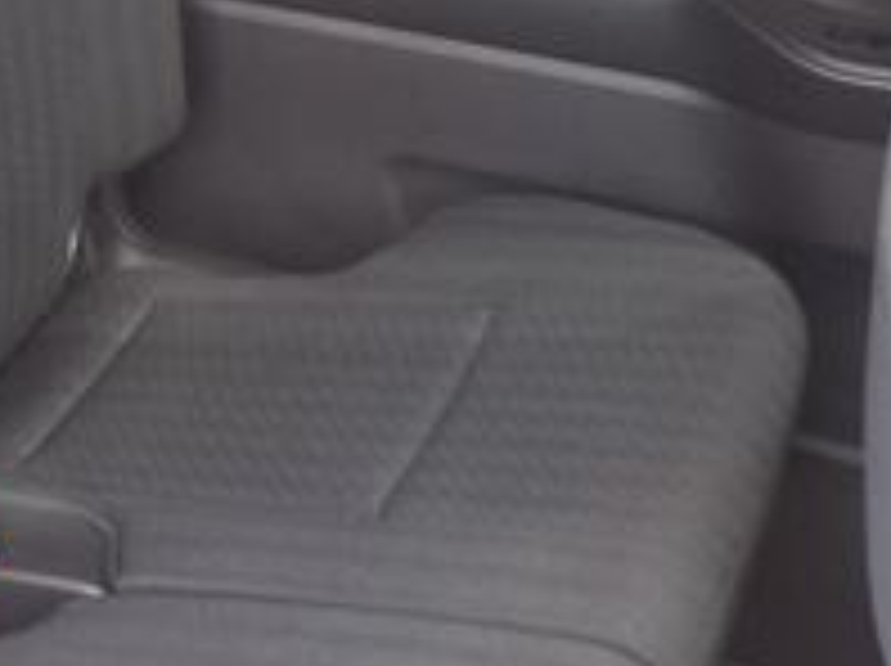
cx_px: -418
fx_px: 2494
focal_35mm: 97
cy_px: 171
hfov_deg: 18.2
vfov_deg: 15.1
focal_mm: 4.1
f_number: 3.3
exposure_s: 1/40
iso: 125
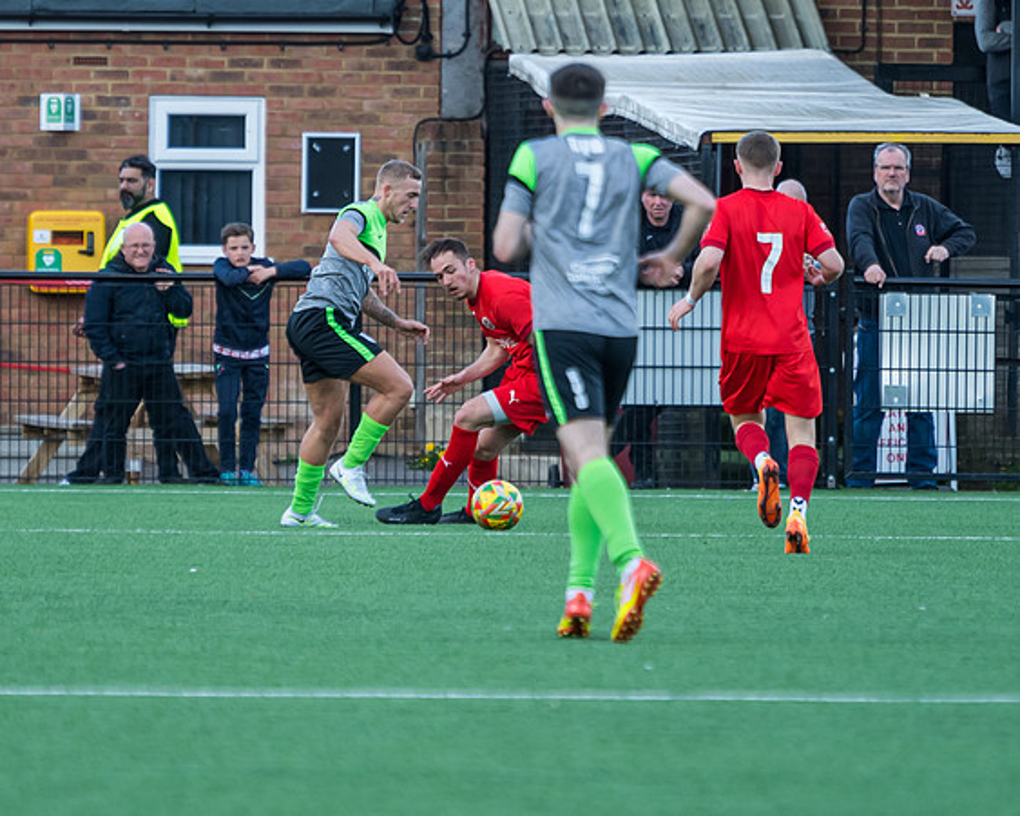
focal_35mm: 667
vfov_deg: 2.3
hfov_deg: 2.9
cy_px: 458
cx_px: 387
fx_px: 20114
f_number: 4
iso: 400
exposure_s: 1/800
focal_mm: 280
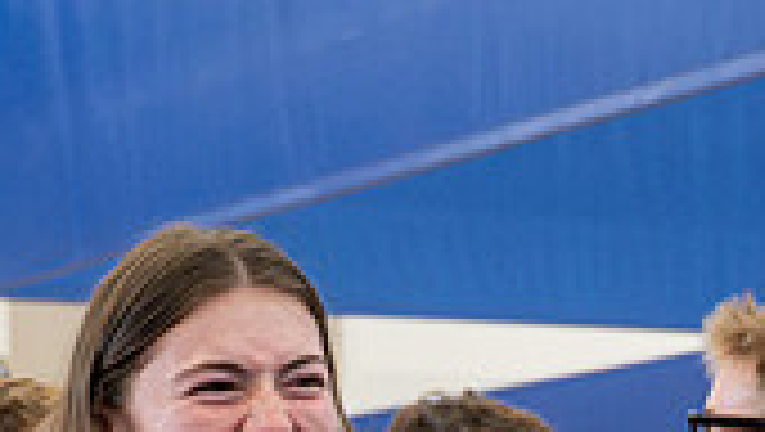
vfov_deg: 5.8
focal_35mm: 208
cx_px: 553
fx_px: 4223
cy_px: 707
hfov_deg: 10.3
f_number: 4
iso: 2000
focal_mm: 36
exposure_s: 1/250
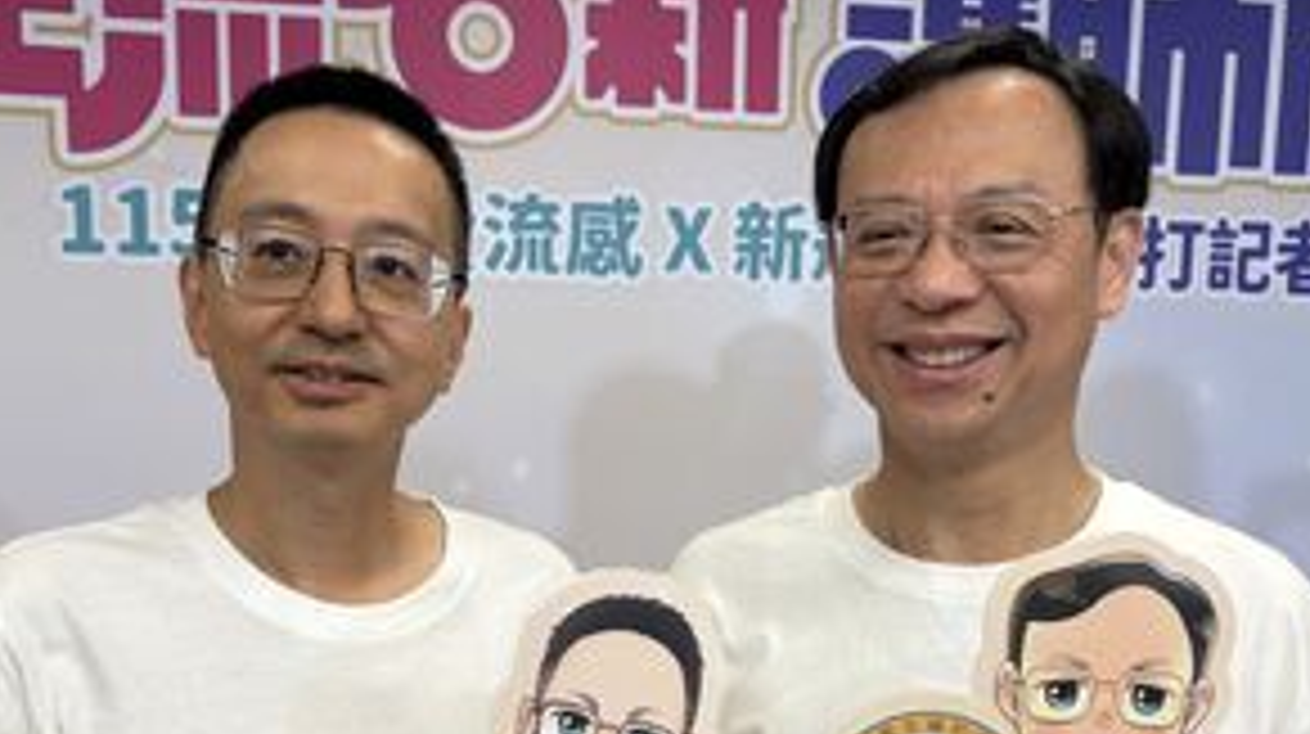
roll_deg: -0.4
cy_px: 590
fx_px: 1353
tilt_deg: -8.2
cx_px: 675
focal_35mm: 39
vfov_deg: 29.6
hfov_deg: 51.6
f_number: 1.6
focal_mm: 5.96
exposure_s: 1/120
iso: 64
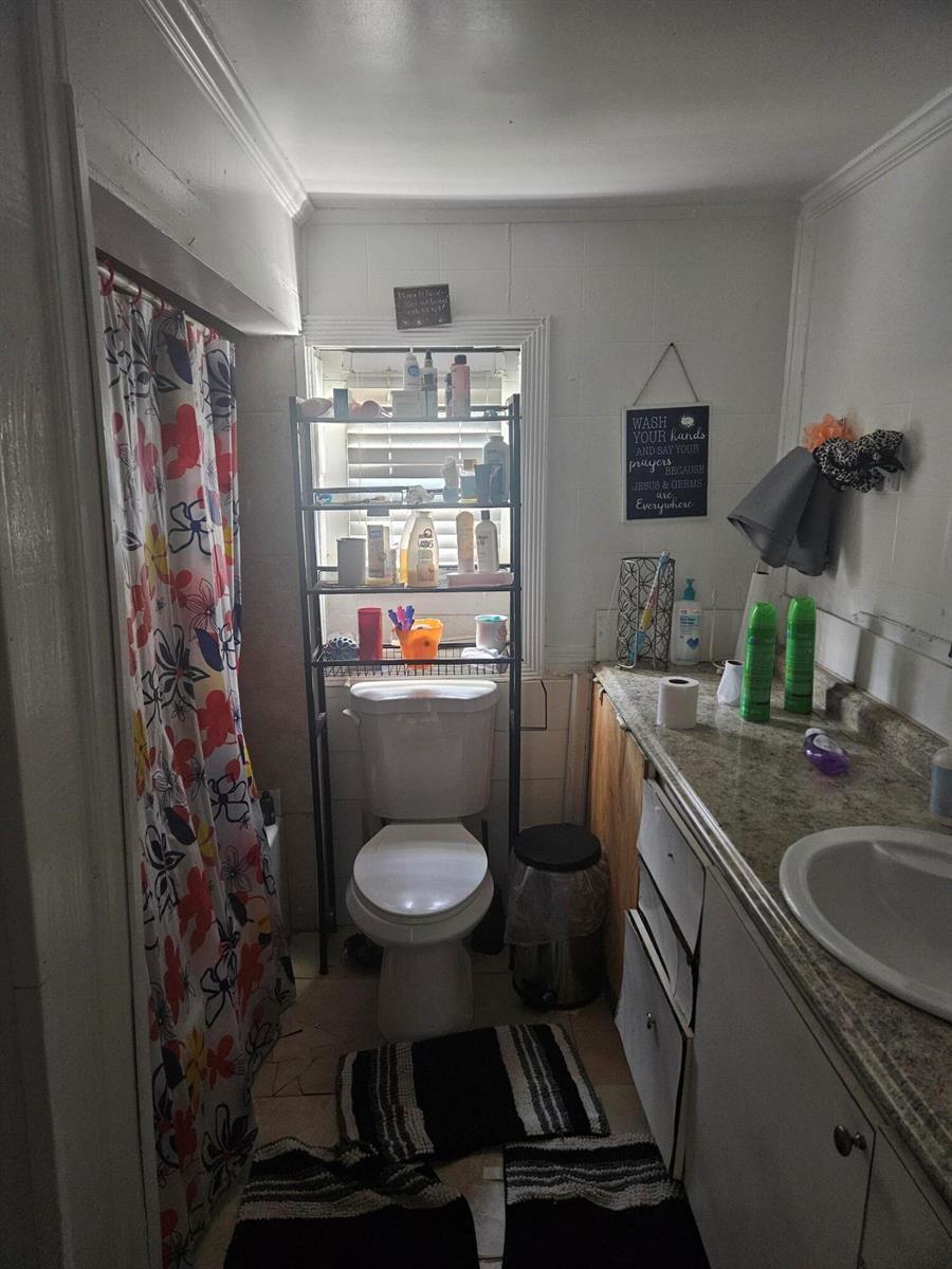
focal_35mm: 23
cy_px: 634
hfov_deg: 58.9
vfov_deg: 73.9
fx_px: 843
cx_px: 476
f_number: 1.8
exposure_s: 1/30
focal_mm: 5.4
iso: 500
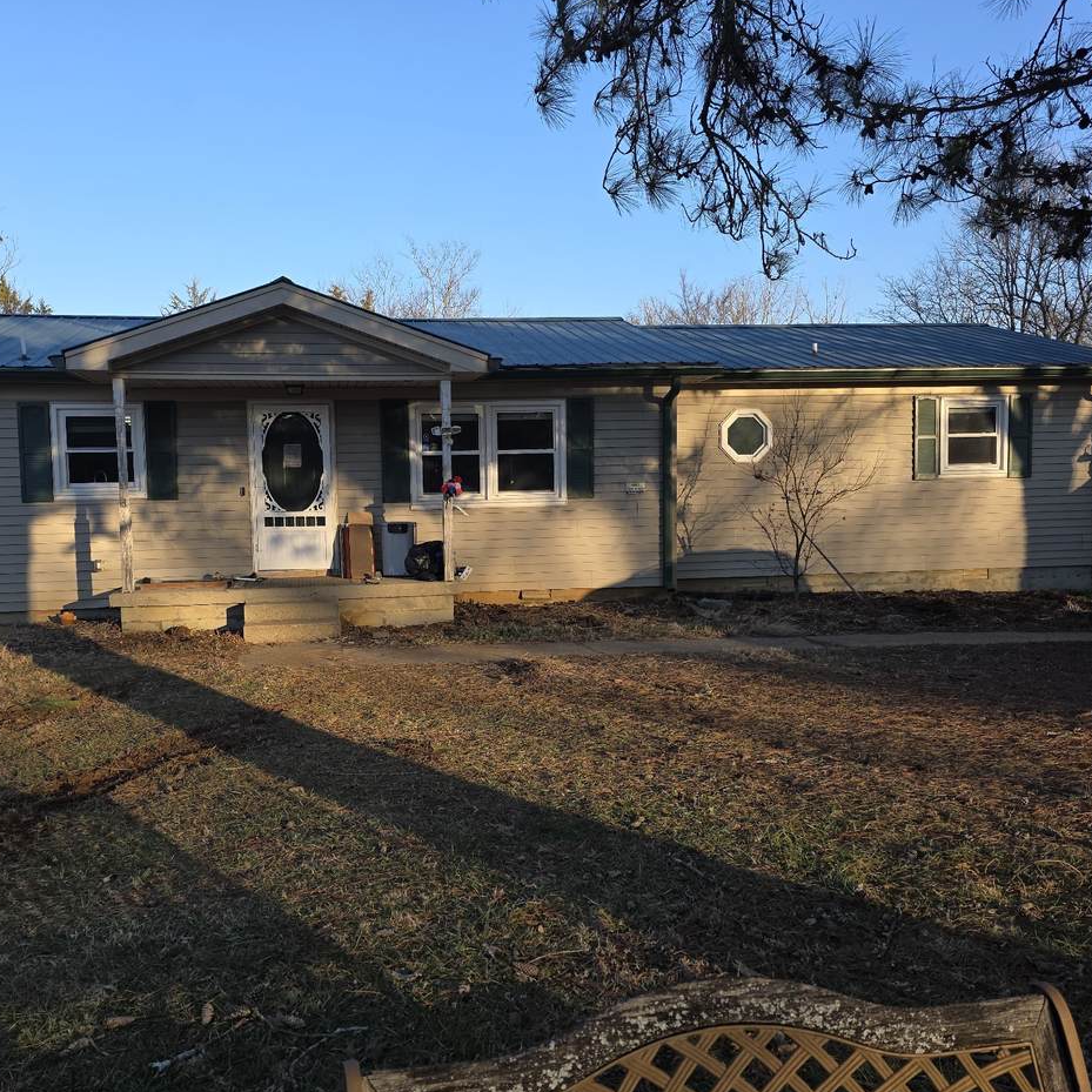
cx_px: 451
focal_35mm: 28
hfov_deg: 57.0
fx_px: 999
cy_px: 550
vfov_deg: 57.3
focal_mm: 6.3
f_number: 1.7
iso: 12
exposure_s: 1/260
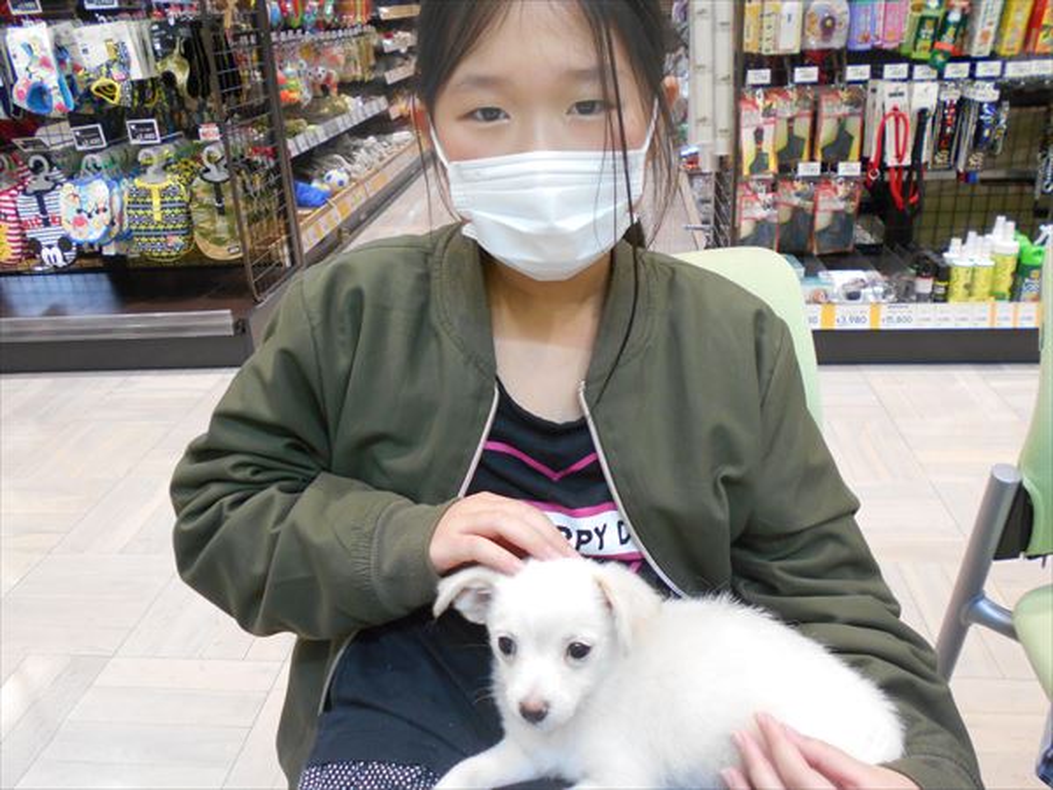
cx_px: 526
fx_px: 913
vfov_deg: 46.8
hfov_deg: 60.0
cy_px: 395
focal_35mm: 30
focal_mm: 5.1
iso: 250
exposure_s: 1/30
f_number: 3.4
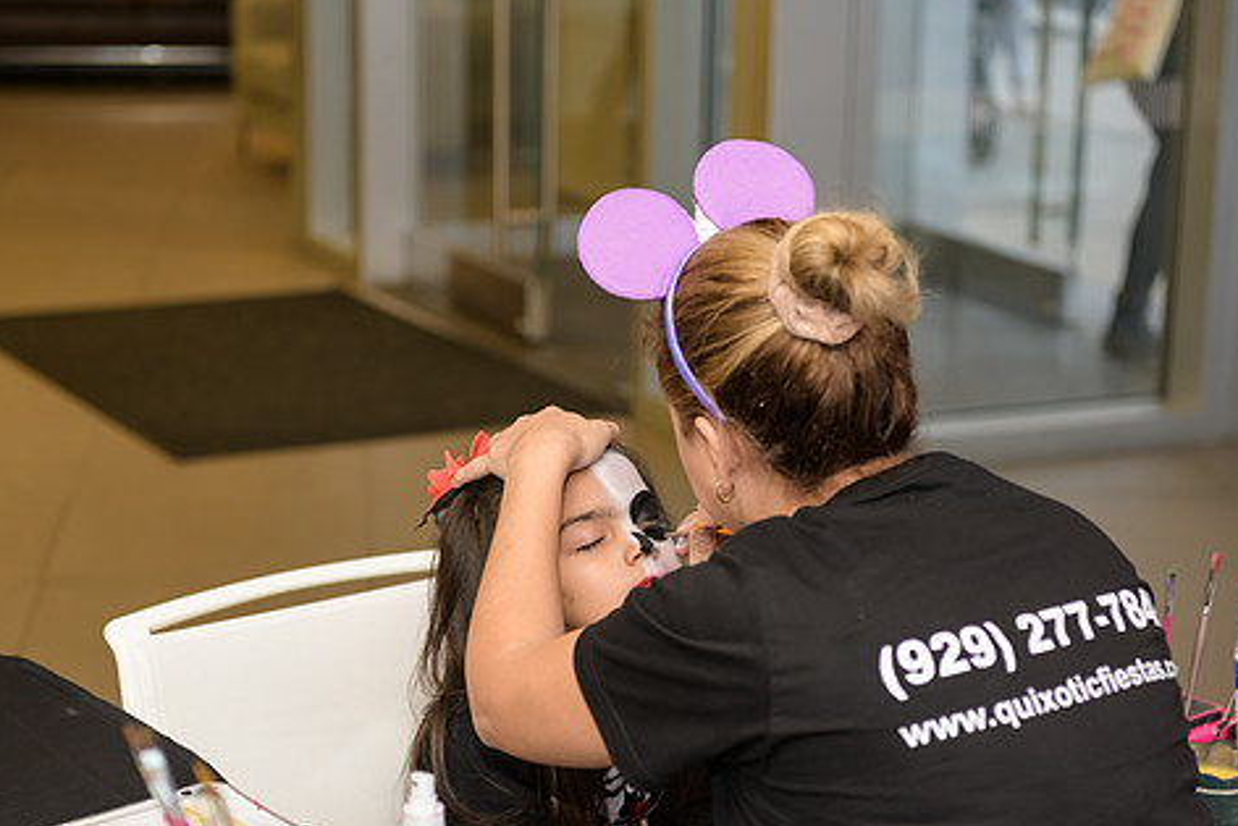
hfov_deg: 23.6
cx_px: 611
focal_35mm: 86
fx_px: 2958
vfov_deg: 15.9
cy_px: 500
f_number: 3.2
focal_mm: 70
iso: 800
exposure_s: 1/125
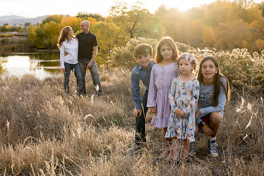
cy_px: 88
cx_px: 132
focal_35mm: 70
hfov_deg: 28.8
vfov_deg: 19.5
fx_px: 513
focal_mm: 70
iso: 640
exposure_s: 1/250
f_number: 5.6
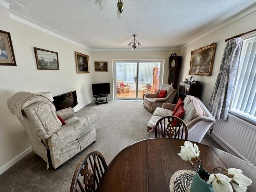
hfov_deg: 102.1
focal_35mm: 14
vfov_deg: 85.7
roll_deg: -0.5
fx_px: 104
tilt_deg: -13.8
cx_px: 128
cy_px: 96
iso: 64
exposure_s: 1/99
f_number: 2.2
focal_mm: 2.22
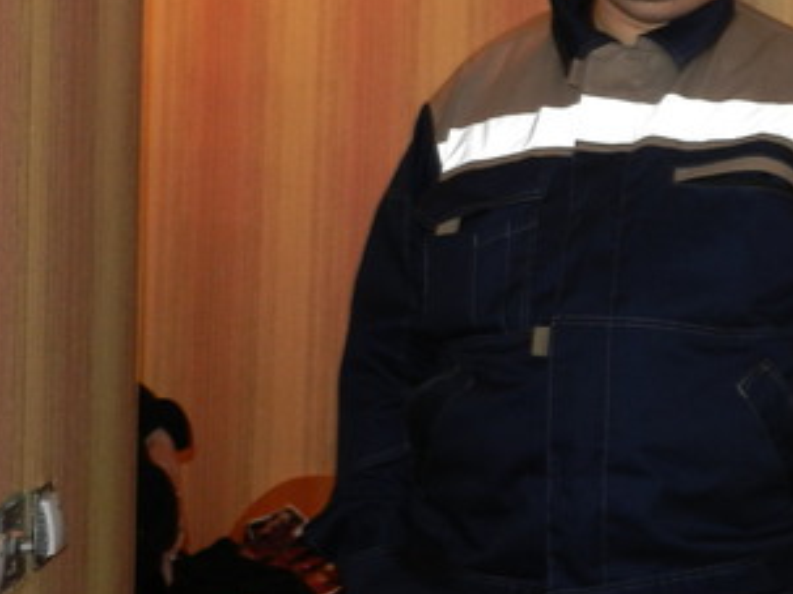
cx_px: 631
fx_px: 1695
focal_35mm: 74
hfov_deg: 25.9
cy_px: 157
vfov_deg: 19.8
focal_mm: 5
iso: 200
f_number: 3.6
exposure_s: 1/30
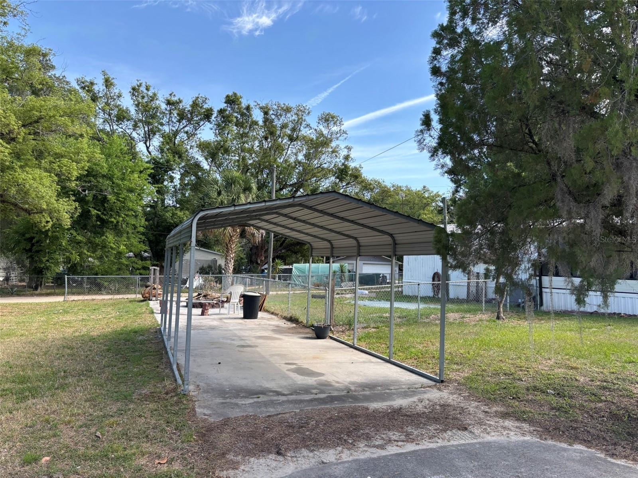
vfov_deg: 53.1
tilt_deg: +3.8
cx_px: 319
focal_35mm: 26
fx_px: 479
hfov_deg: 67.3
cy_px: 239
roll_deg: -2.4
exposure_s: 1/887
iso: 50
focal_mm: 5.96
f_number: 1.6
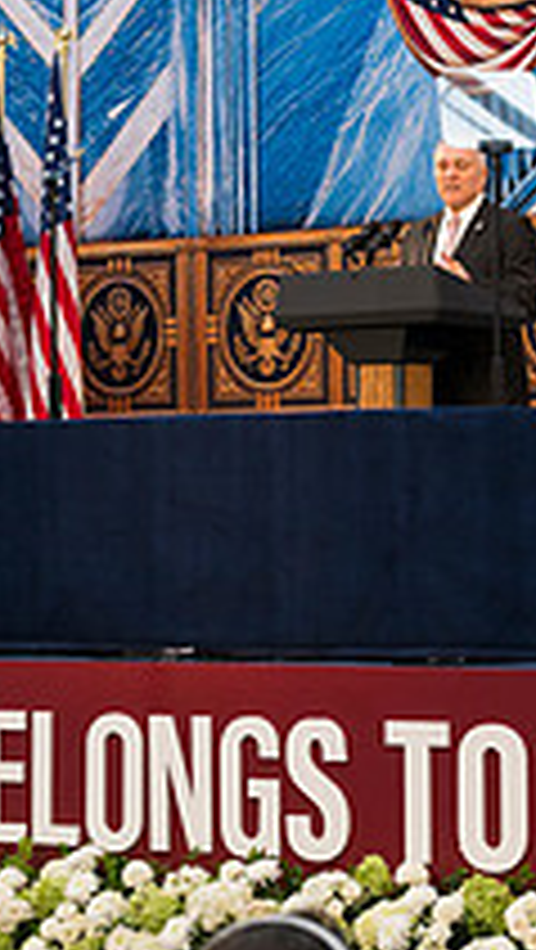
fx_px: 3480
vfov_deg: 15.5
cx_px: 473
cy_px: 398
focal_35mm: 138
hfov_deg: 8.8
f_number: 4
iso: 400
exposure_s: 1/160
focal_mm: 48
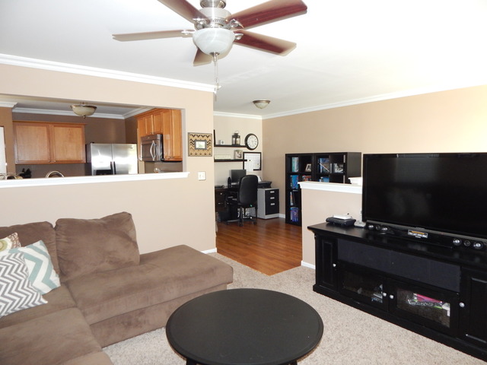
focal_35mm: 22
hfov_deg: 76.4
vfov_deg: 61.1
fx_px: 310
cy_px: 182
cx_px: 244
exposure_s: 1/30
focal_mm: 4
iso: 400
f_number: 3
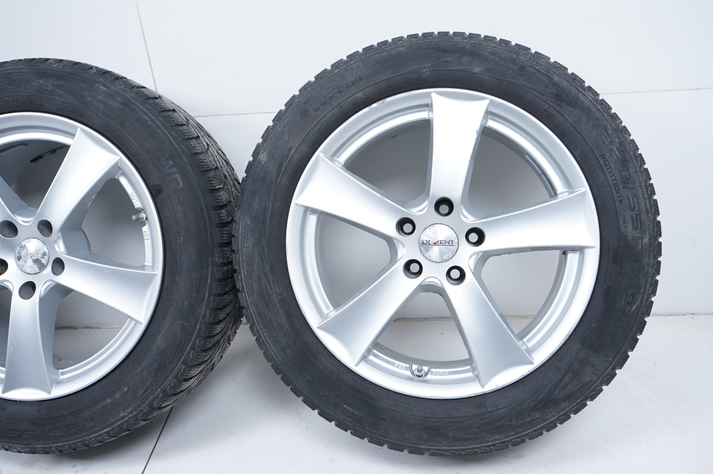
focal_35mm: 34
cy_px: 237
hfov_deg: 55.8
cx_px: 356
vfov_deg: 38.8
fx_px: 673
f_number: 7.1
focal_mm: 34
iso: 250
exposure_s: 1/100
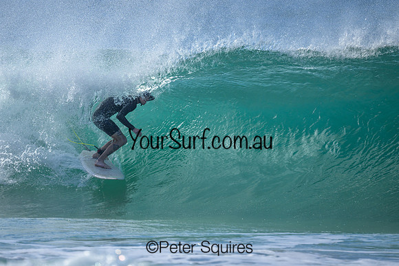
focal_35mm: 960
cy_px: 126
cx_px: 183
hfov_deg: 2.1
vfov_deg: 1.4
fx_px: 10641
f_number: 6.3
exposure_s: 1/2000
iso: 280
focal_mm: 800
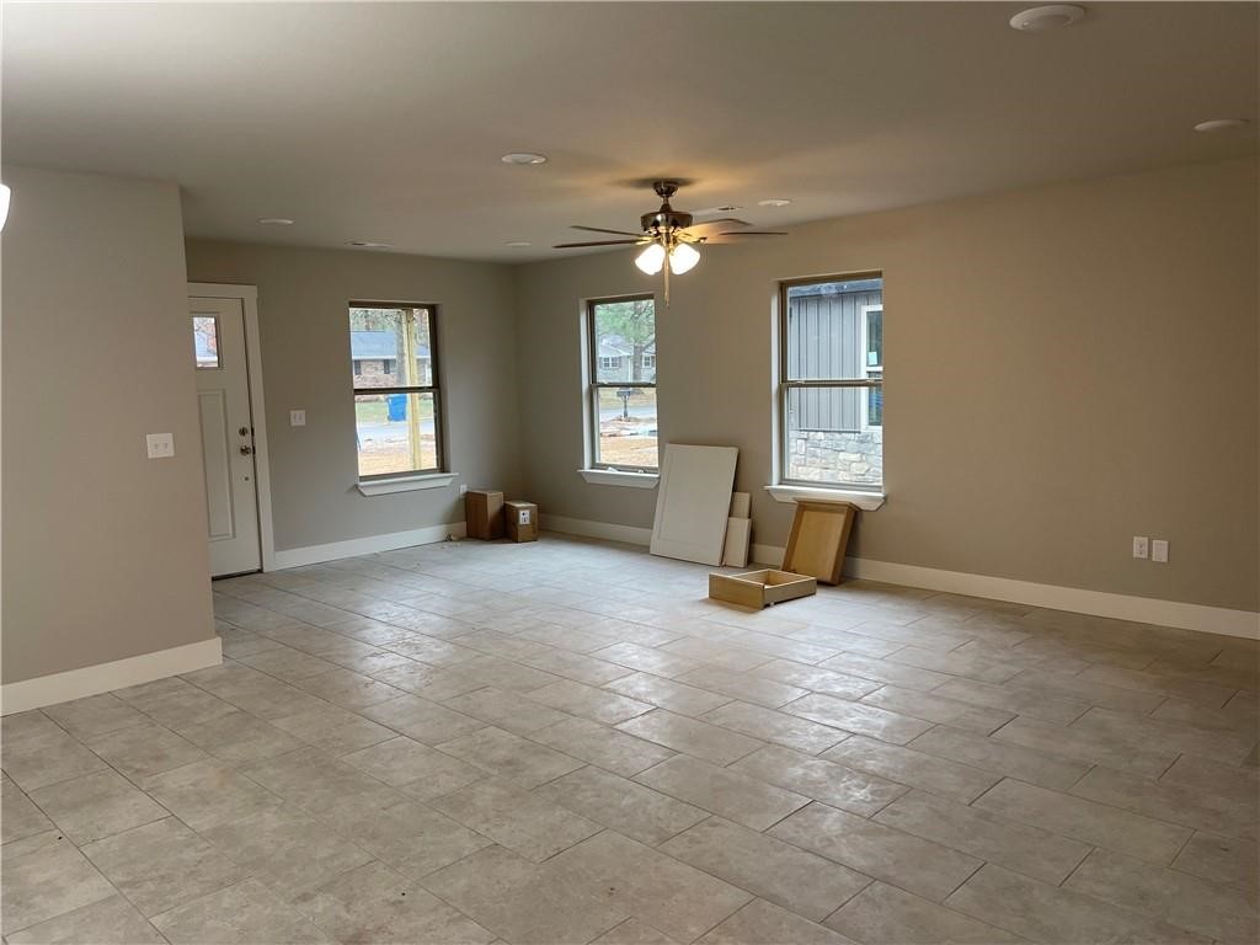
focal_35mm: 26
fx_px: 946
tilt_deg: -6.0
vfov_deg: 53.1
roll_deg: +1.9
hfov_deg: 67.3
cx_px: 630
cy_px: 472
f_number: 1.6
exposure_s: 1/120
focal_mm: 5.1
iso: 100
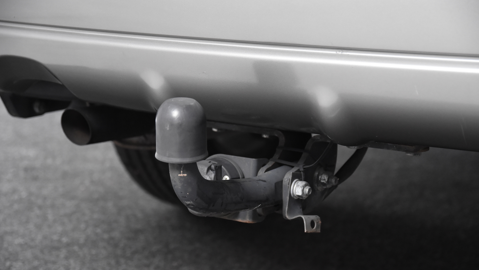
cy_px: 152
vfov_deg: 14.7
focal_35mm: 82
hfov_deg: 25.9
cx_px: 239
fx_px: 1041
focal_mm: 52
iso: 2200
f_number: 3.8
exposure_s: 1/80
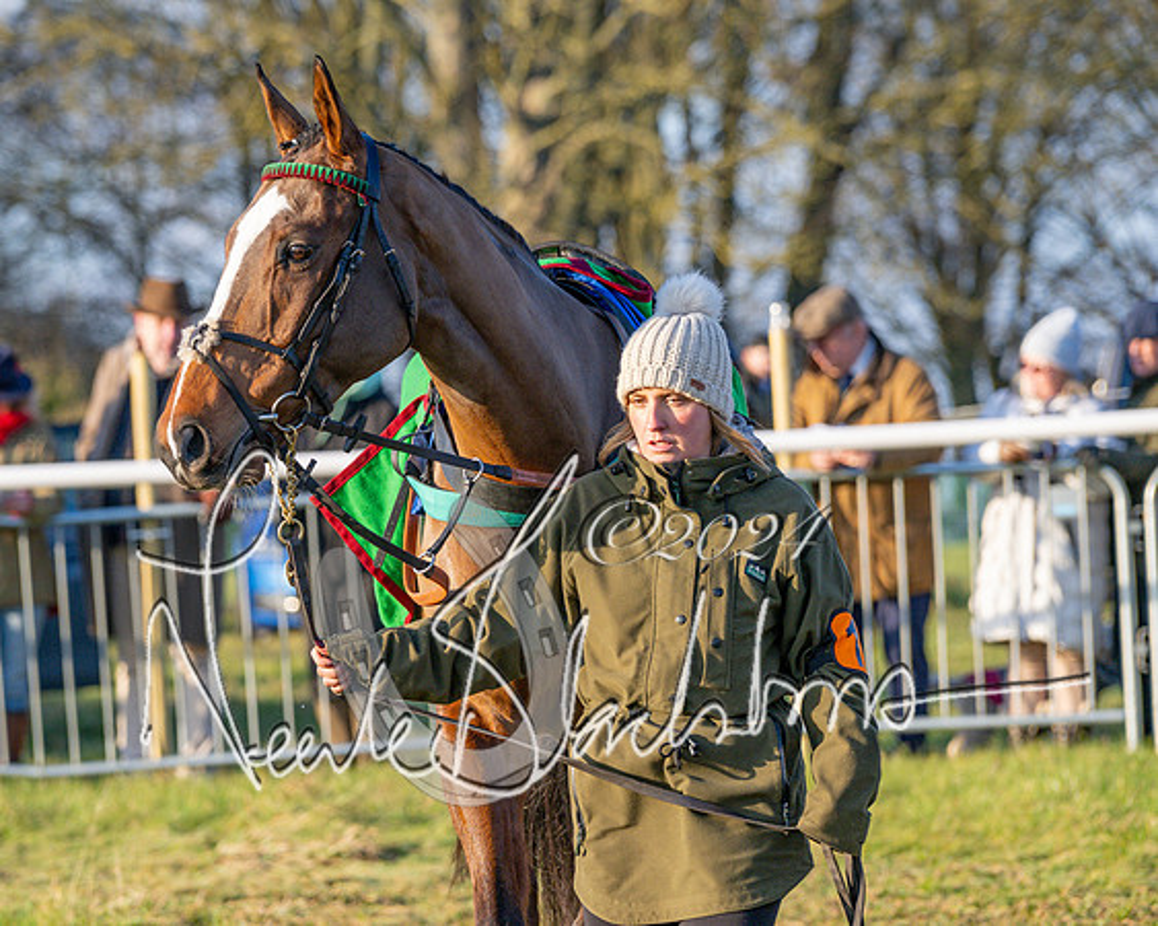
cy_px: 440
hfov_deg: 7.1
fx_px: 9395
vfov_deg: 5.6
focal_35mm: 274
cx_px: 422
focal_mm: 150
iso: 400
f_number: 4
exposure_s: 1/1000
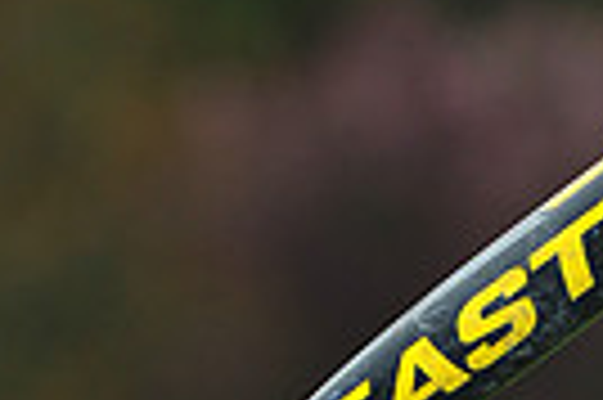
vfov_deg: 1.9
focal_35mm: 714
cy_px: 1092
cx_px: 202
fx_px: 11945
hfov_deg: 2.9
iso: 400
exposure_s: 1/640
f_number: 5
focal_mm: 165
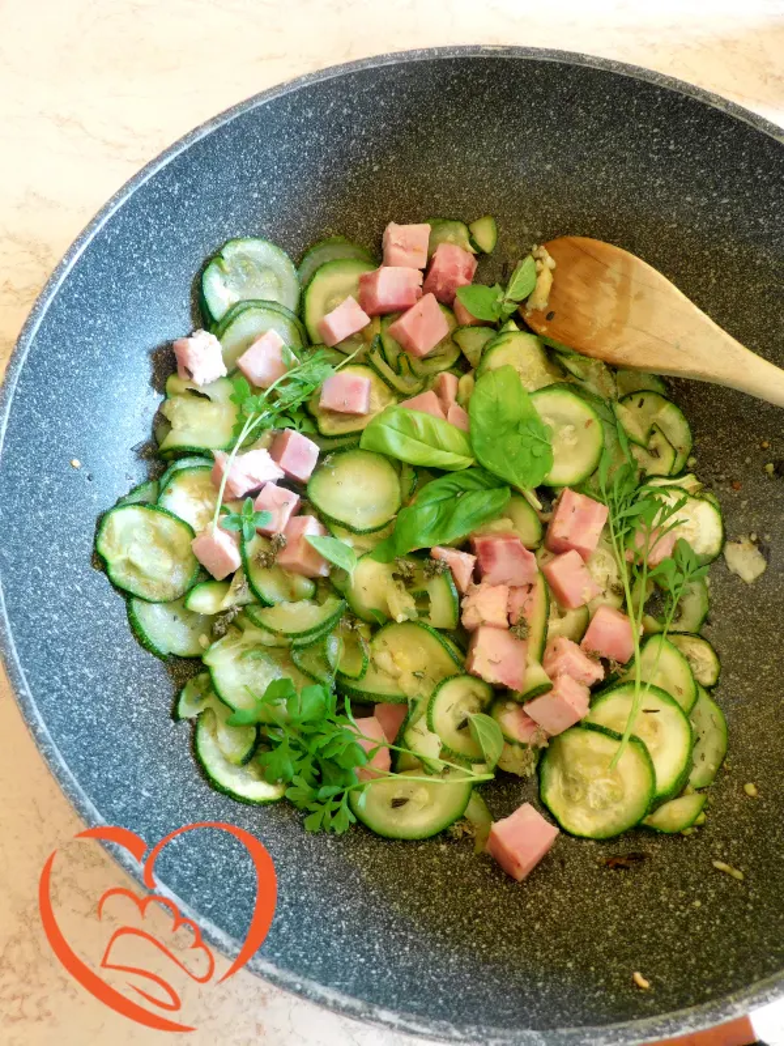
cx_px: 392
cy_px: 523
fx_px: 695
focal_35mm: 23
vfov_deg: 73.9
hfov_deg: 58.9
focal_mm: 4
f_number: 3
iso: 220
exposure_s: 1/30
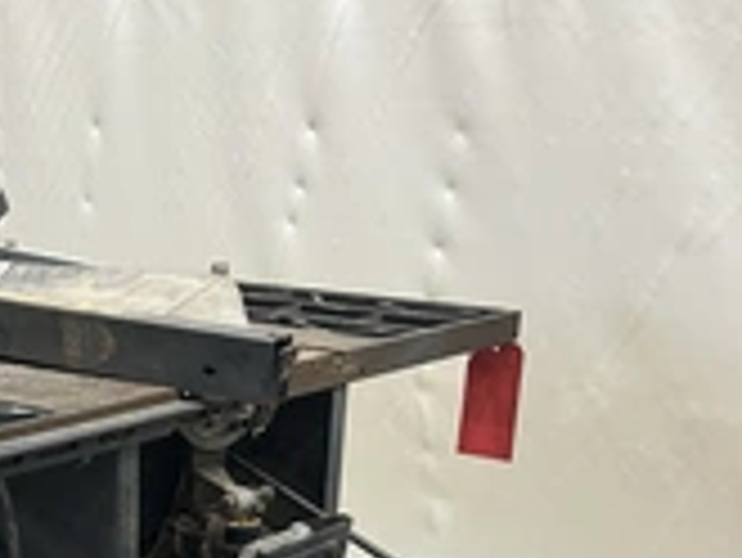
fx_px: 1351
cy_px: 662
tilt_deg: -23.0
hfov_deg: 29.0
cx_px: 27
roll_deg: +0.7
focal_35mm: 63
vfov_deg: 21.7
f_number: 1.5
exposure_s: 1/60
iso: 250
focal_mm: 5.7
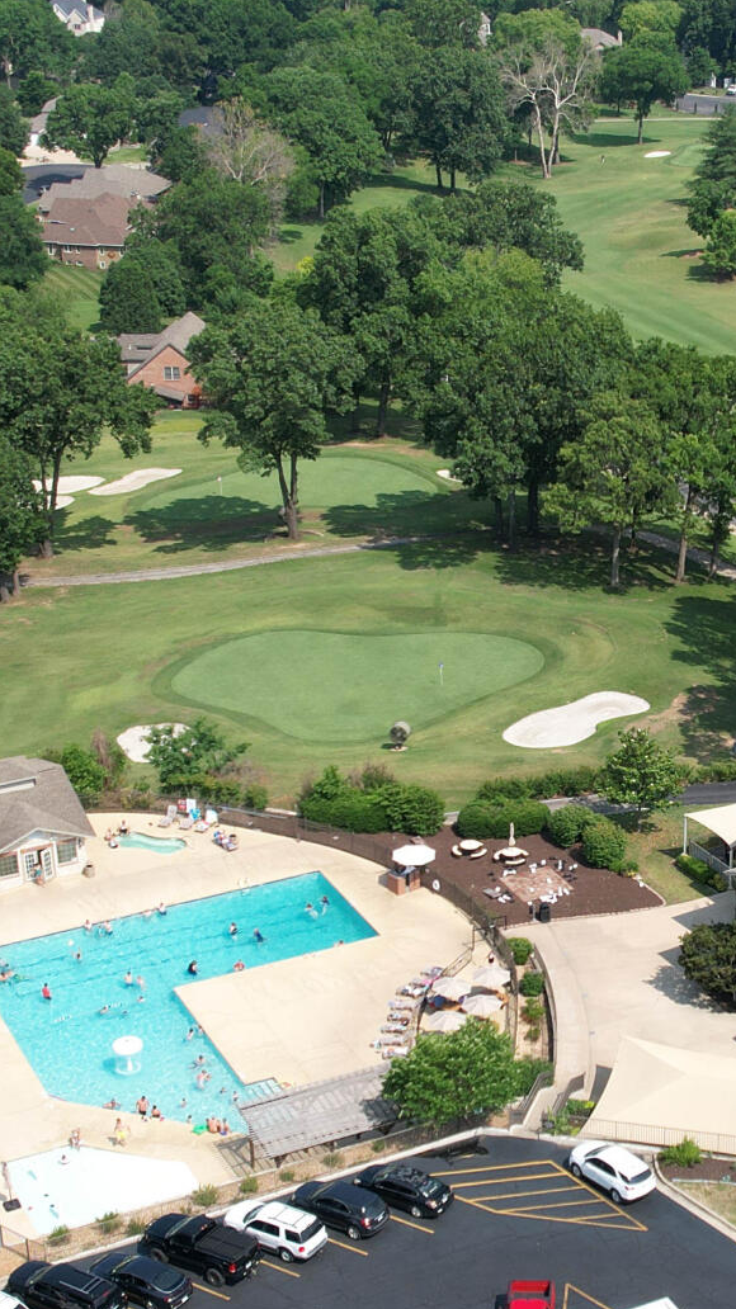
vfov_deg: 31.4
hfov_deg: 17.8
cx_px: 633
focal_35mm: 67
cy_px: 786
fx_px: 2326
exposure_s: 1/1500
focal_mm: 8.38
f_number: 2.8
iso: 100
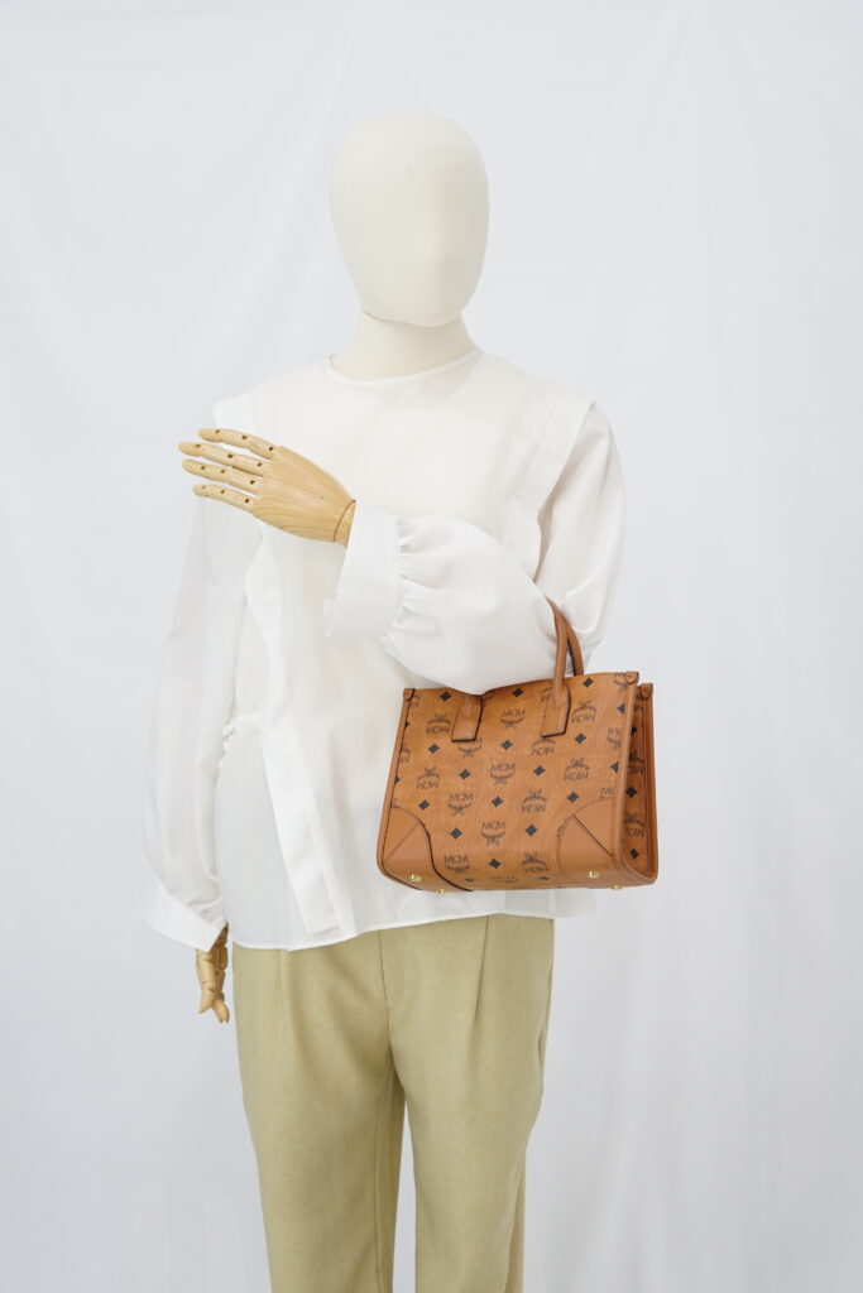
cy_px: 646
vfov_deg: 39.6
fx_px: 1797
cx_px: 432
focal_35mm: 50
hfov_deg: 27.0
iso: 640
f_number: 6.3
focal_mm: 50
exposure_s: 1/10
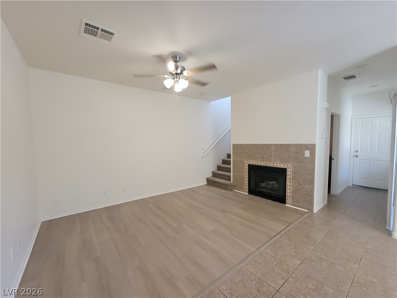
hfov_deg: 106.2
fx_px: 149
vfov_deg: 89.9
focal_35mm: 13
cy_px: 149
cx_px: 198
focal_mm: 2.2
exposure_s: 1/60
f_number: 2.2
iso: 200
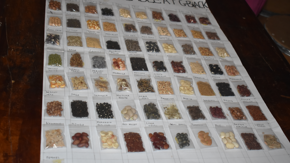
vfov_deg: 24.1
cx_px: 145
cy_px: 68
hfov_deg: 41.7
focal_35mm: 50
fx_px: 381
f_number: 4.2
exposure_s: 1/60
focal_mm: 31
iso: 1400
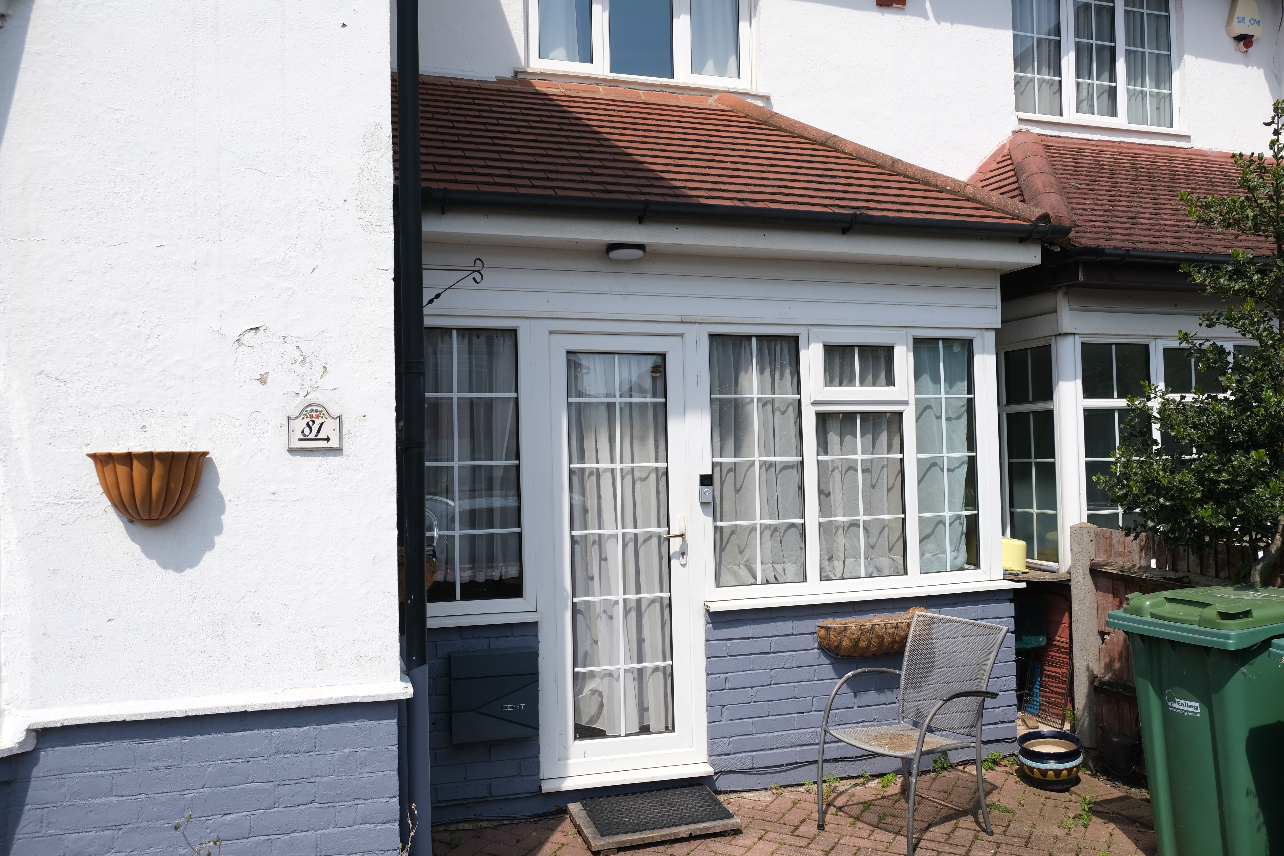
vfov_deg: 47.9
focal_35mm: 27
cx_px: 642
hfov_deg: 67.4
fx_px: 963
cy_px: 428
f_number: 5
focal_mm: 18
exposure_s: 1/1000
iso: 200
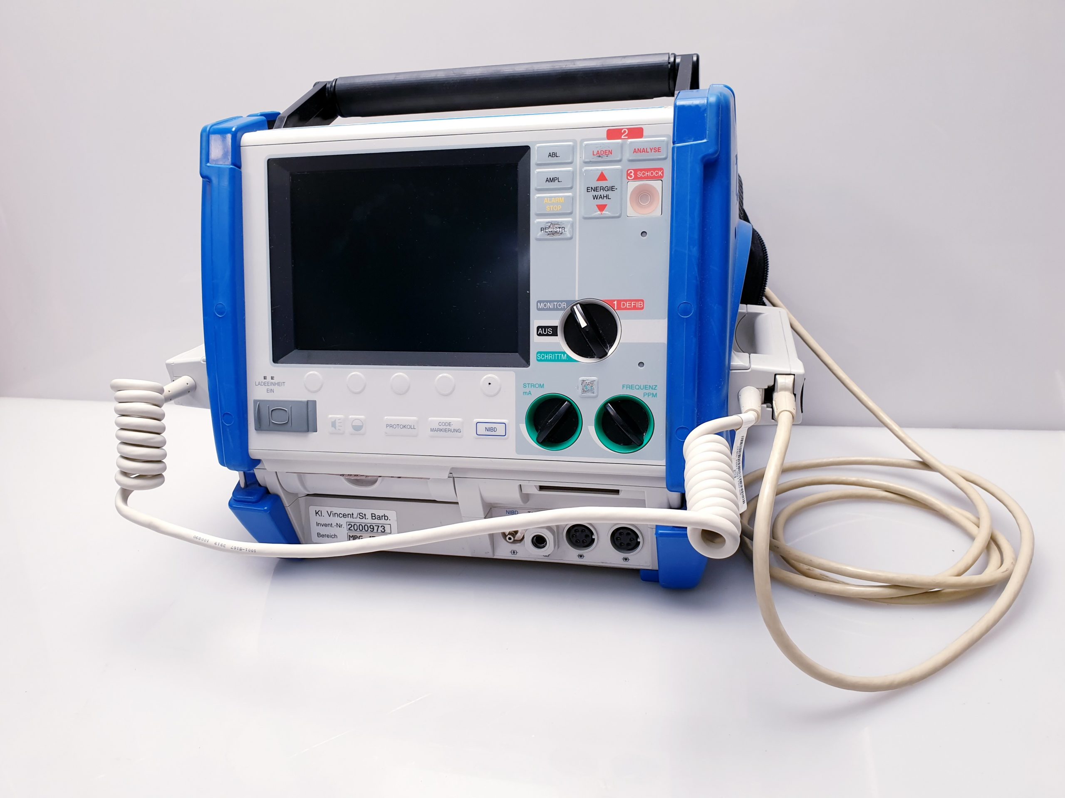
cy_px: 399
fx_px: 800
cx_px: 532
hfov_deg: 67.3
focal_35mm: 26
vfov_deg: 53.1
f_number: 2.4
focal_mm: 4.3
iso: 64
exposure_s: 1/50
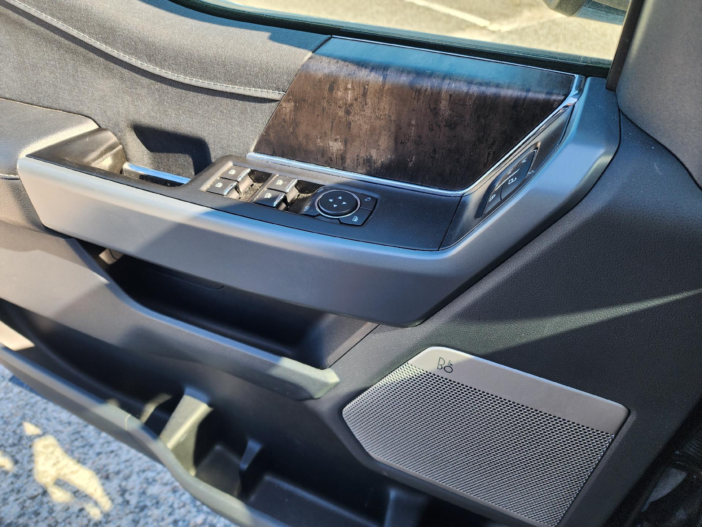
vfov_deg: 58.9
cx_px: 351
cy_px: 264
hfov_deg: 73.9
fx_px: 466
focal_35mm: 23
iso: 32
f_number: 1.8
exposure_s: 1/180
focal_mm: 6.4
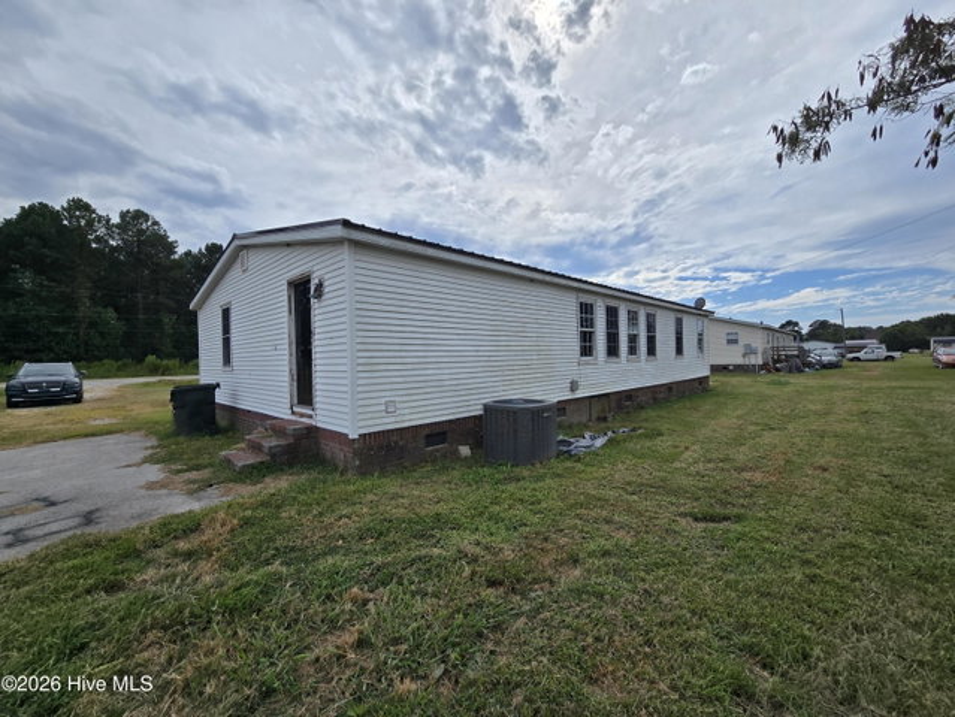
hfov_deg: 106.1
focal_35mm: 13
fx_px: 359
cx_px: 478
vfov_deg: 90.0
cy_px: 358
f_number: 2.2
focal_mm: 2.2
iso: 50
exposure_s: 1/4469
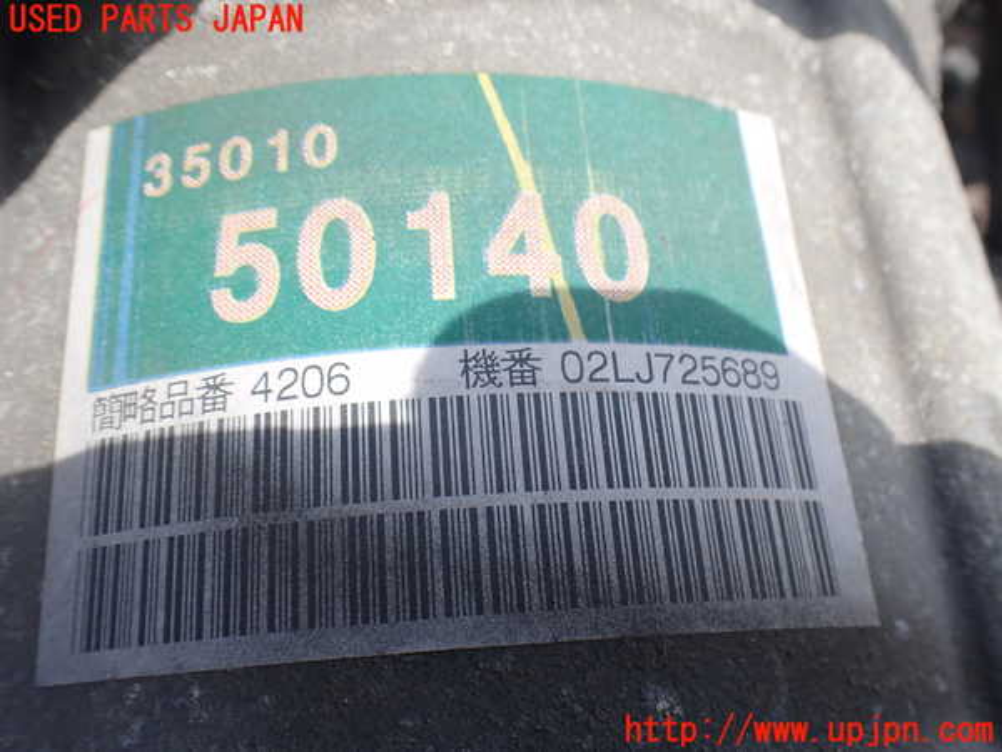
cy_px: 376
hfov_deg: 60.0
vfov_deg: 46.8
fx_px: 868
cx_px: 501
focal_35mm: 30
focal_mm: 5.4
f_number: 3.2
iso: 100
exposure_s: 1/640
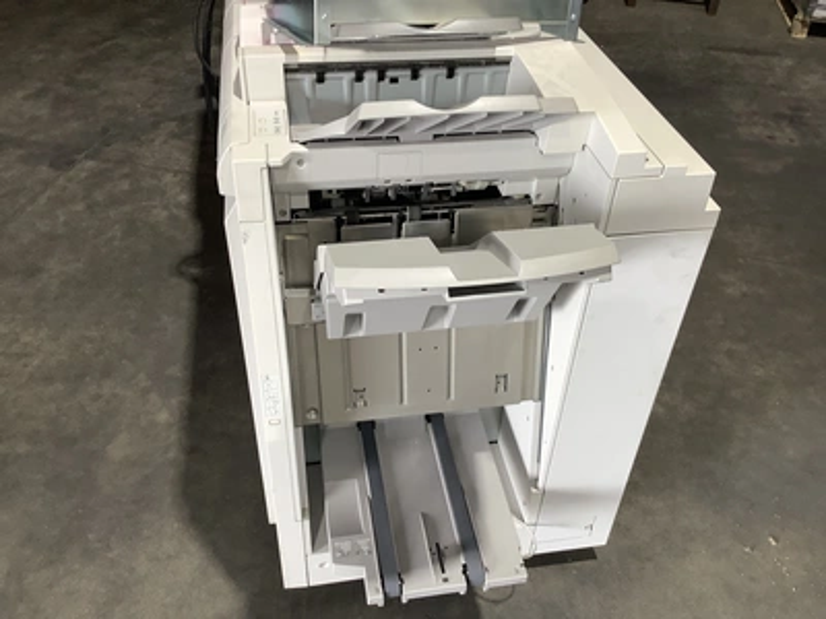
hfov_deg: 58.4
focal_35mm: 31
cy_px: 310
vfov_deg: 45.4
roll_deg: -2.2
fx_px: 740
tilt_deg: -39.1
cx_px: 413
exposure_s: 1/60
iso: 100
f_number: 2.4
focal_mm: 3.3
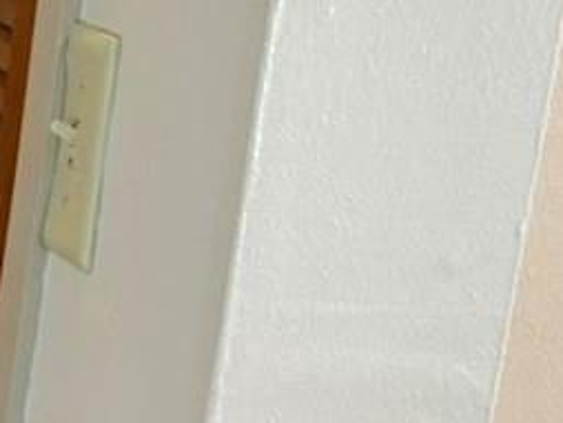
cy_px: 532
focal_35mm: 151
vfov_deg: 9.7
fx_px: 2458
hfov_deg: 10.9
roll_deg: +0.1
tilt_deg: -19.3
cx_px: -836
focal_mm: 6.76
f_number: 1.78
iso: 320
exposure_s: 1/60
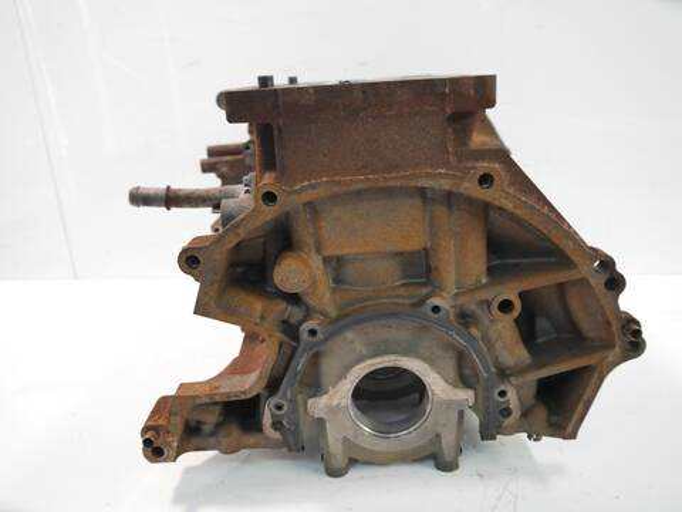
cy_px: 256
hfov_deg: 63.4
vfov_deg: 49.7
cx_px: 341
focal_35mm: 28
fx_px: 552
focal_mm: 14
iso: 800
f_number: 3.5
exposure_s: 1/60
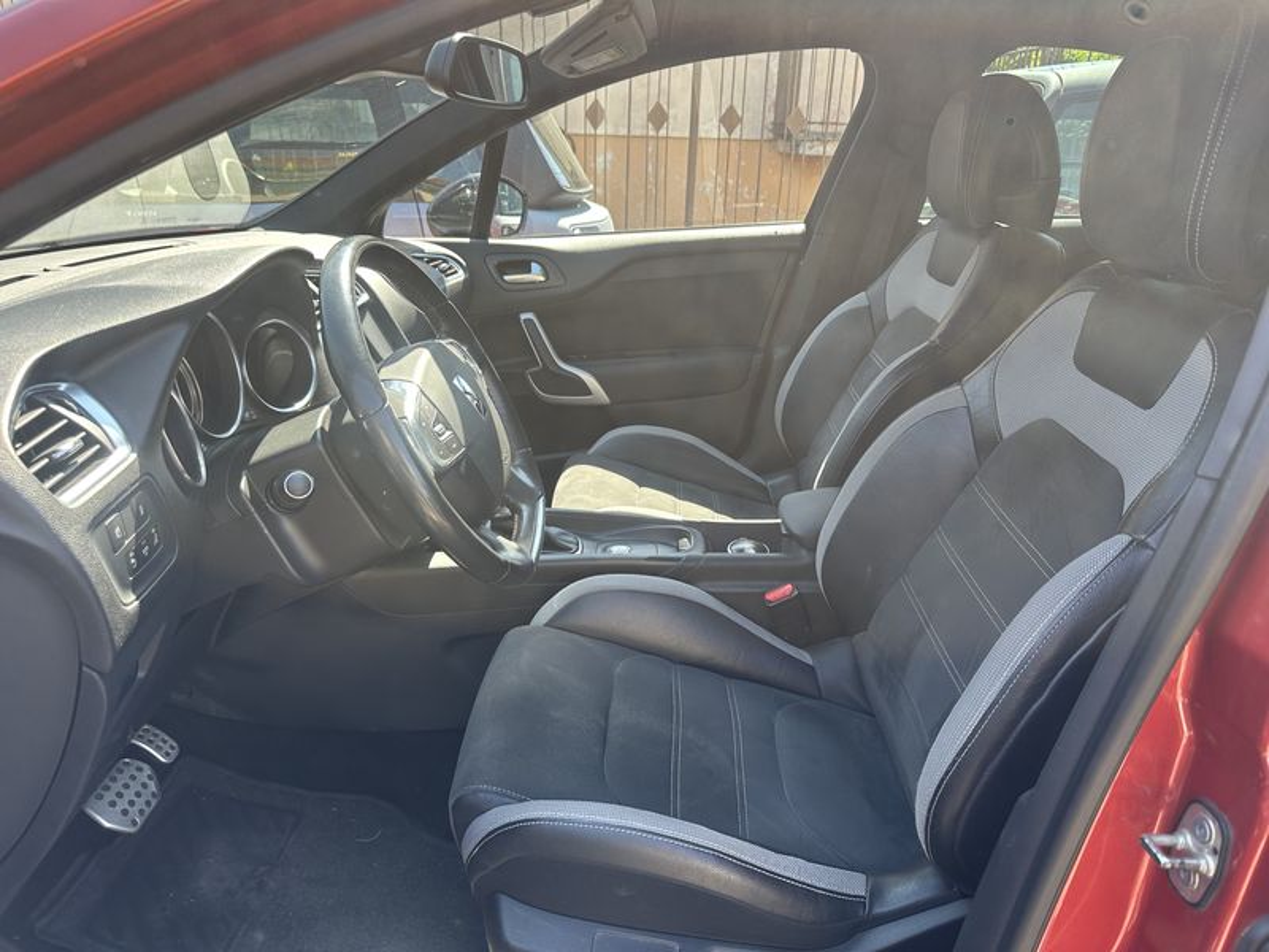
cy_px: 476
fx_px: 880
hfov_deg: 71.6
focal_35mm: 24
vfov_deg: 56.8
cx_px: 634
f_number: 1.78
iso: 80
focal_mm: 6.86
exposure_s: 1/347
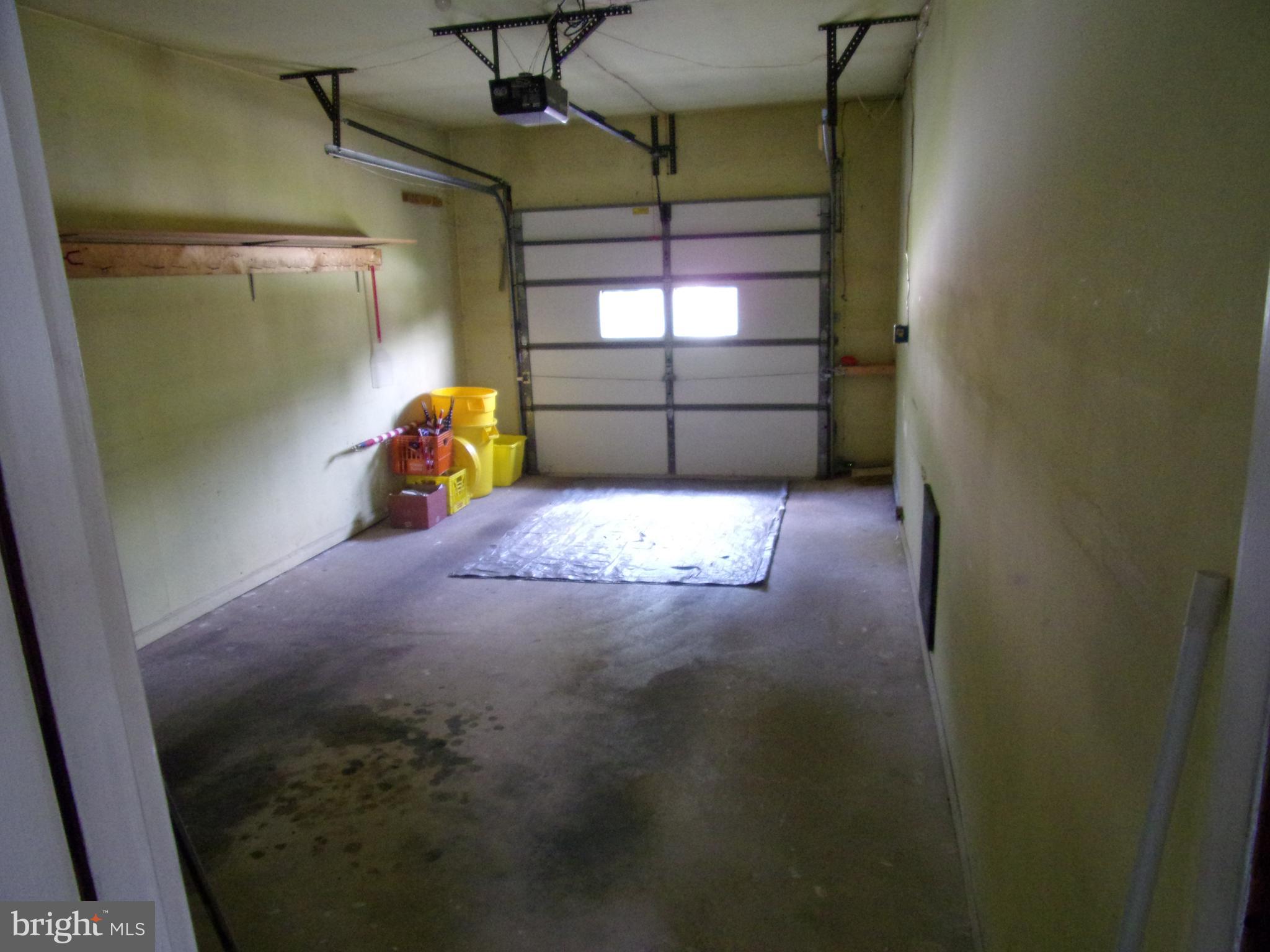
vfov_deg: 56.8
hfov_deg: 71.6
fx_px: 881
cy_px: 476
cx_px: 635
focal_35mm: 24
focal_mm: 4.3
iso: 404
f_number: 3.3
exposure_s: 1/17
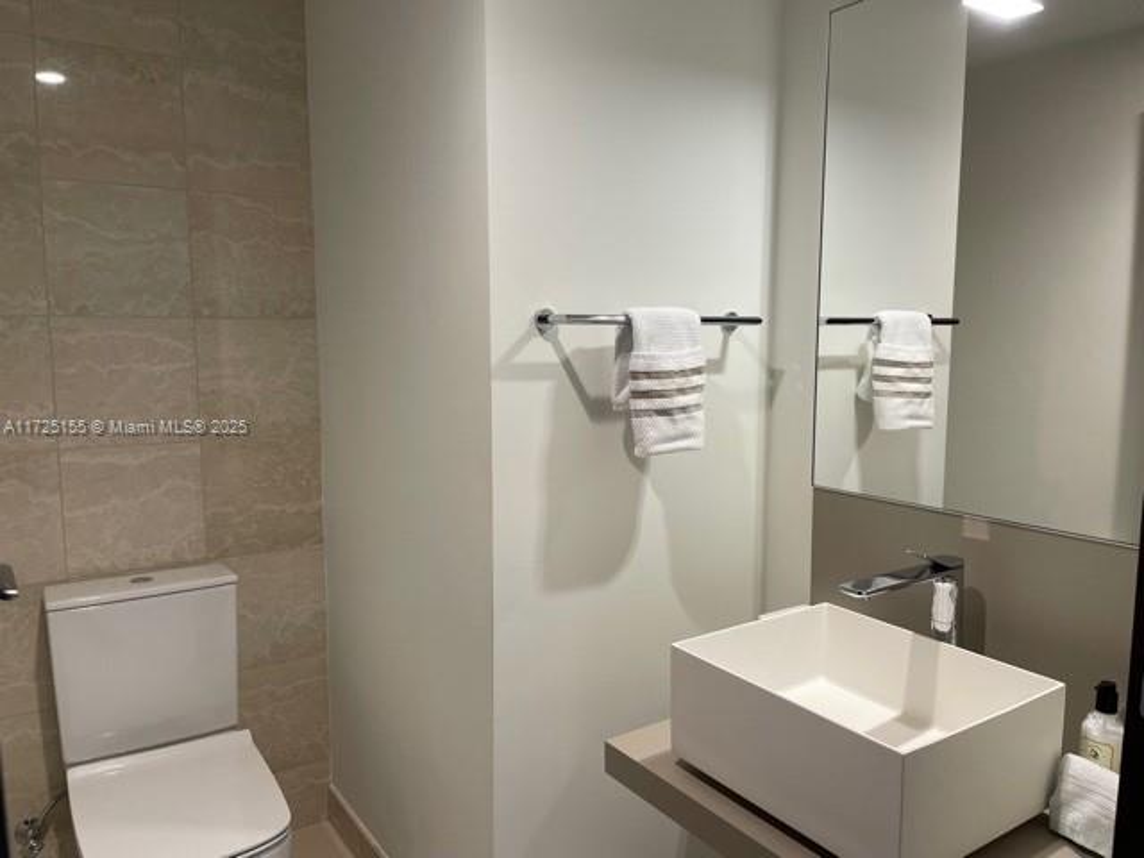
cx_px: 572
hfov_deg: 67.3
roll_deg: +0.1
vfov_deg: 53.1
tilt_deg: -7.2
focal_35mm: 26
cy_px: 429
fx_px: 859
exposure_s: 1/60
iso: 80
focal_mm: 4.2
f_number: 1.6
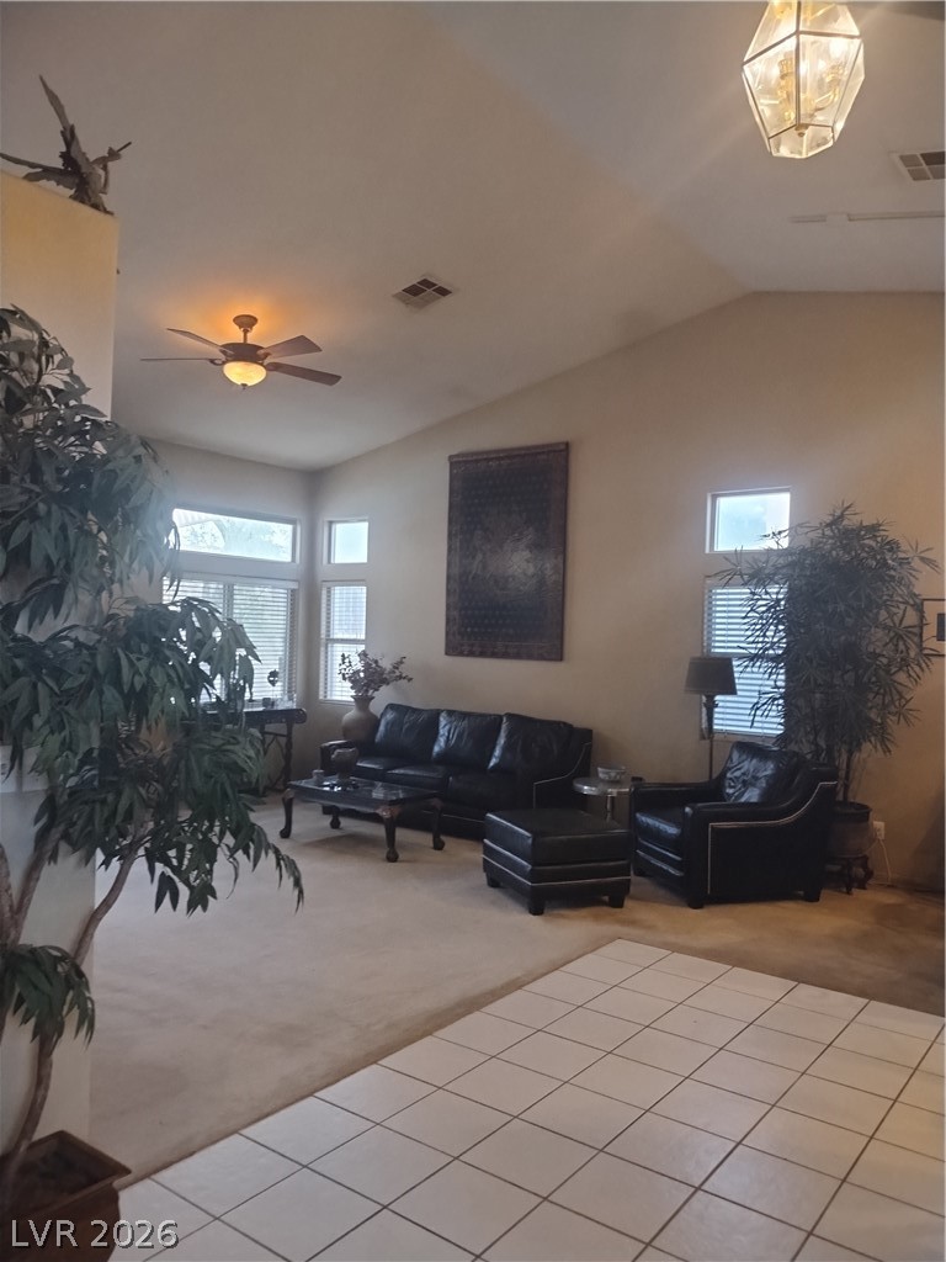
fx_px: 911
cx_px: 473
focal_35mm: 25
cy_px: 631
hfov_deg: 54.9
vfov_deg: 69.4
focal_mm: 4.71
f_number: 1.7
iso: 206
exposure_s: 1/40
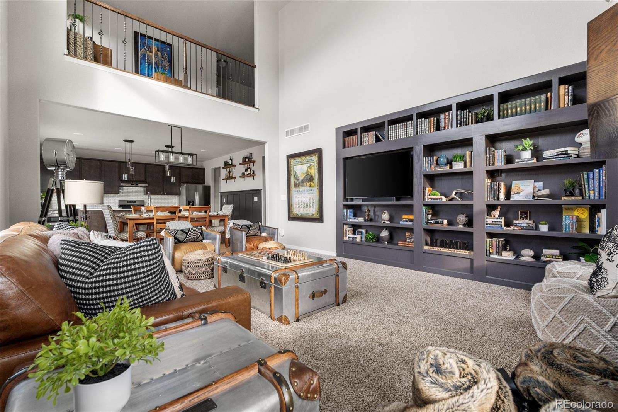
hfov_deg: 96.7
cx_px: 309
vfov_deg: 73.7
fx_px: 275
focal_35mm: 16
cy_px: 206
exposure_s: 1/20
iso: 500
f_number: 8
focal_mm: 16
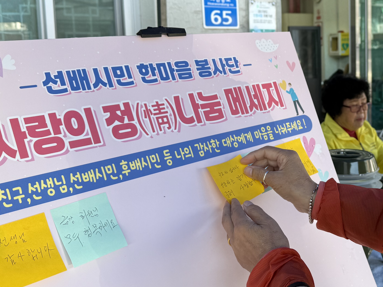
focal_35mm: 49
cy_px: 111
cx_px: 319
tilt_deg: -5.7
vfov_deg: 29.6
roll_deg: +1.6
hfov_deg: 37.2
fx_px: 542
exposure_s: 1/263
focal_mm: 6.76
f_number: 1.78
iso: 64
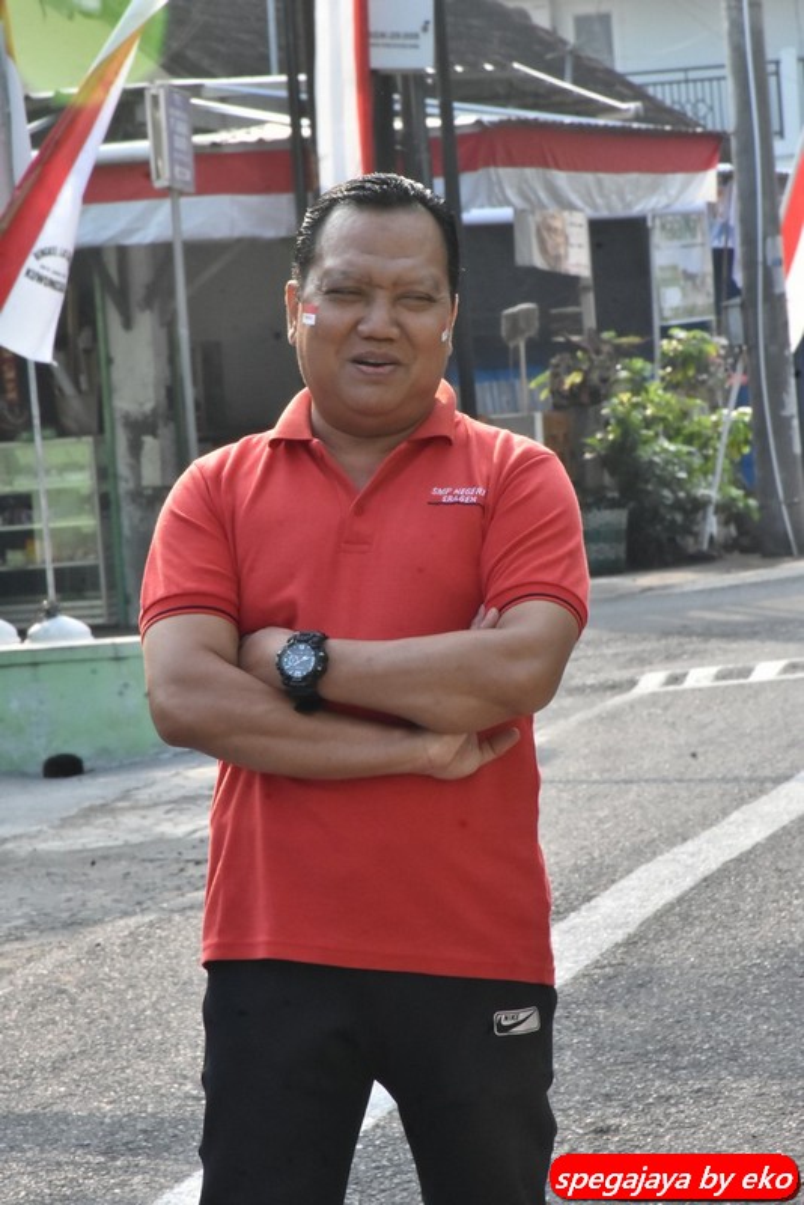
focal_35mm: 210
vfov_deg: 9.8
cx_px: 402
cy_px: 602
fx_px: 7028
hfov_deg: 6.5
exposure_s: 1/250
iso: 1600
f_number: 20
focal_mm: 140
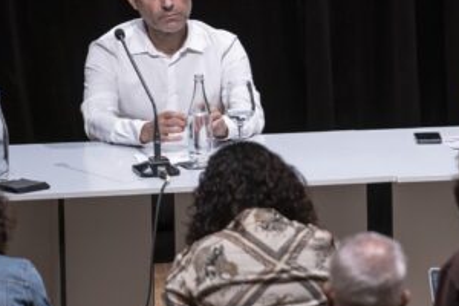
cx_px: 572
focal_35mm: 512
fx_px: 6527
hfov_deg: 4.0
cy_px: 149
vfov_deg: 2.7
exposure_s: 1/200
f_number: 2.8
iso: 800
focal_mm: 192
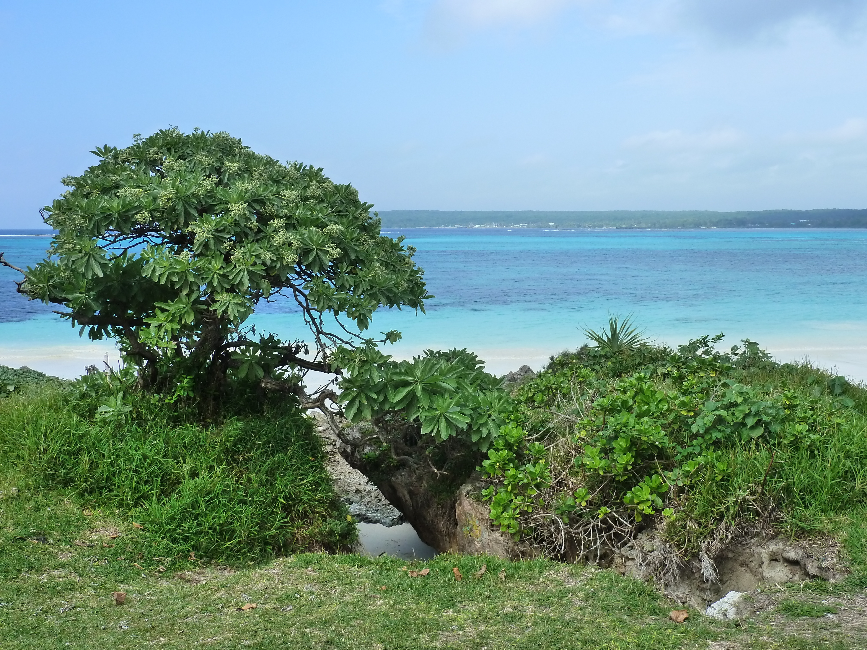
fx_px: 877
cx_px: 434
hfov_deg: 52.6
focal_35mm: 35
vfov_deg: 40.7
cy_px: 325
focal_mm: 5.7
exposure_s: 1/500
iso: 200
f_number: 4
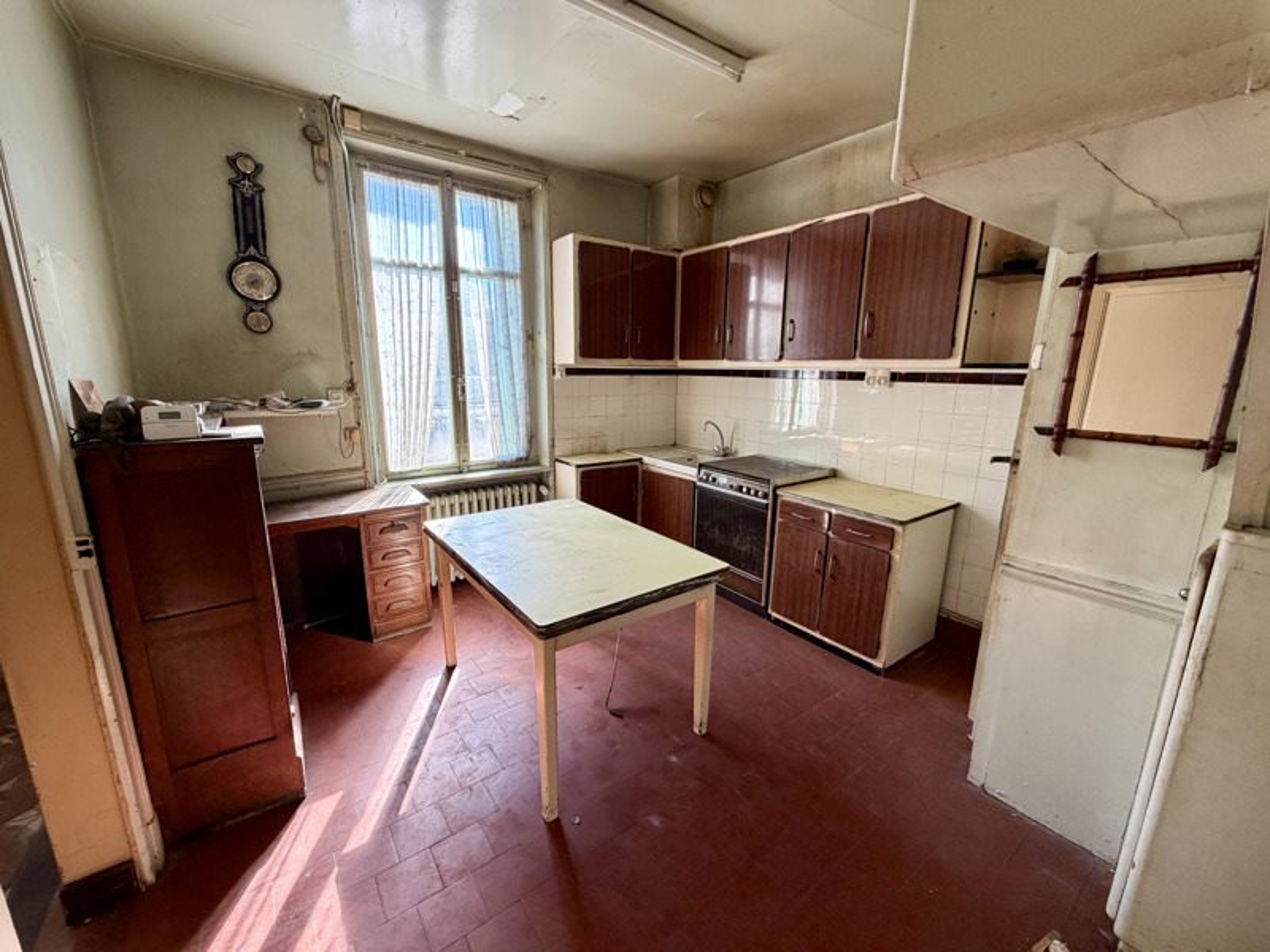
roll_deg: -0.2
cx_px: 635
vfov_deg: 85.7
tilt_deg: -12.1
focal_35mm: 14
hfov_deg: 102.1
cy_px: 476
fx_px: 514
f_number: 2.2
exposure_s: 1/121
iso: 200
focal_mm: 2.22
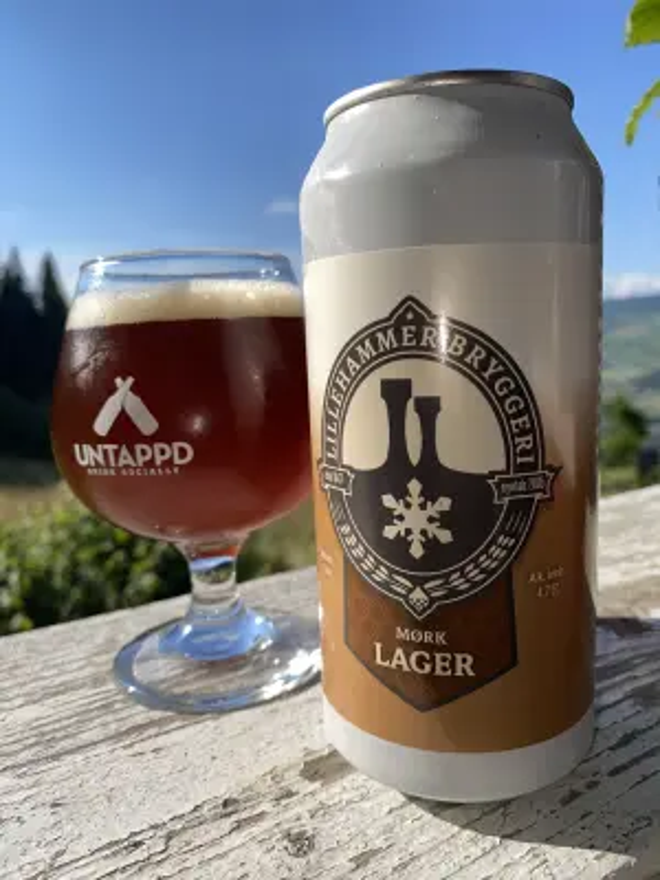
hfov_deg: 53.1
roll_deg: +3.9
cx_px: 330
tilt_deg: -5.8
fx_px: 661
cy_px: 440
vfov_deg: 67.3
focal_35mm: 26
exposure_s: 1/2513
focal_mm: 4.25
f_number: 1.8
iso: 32
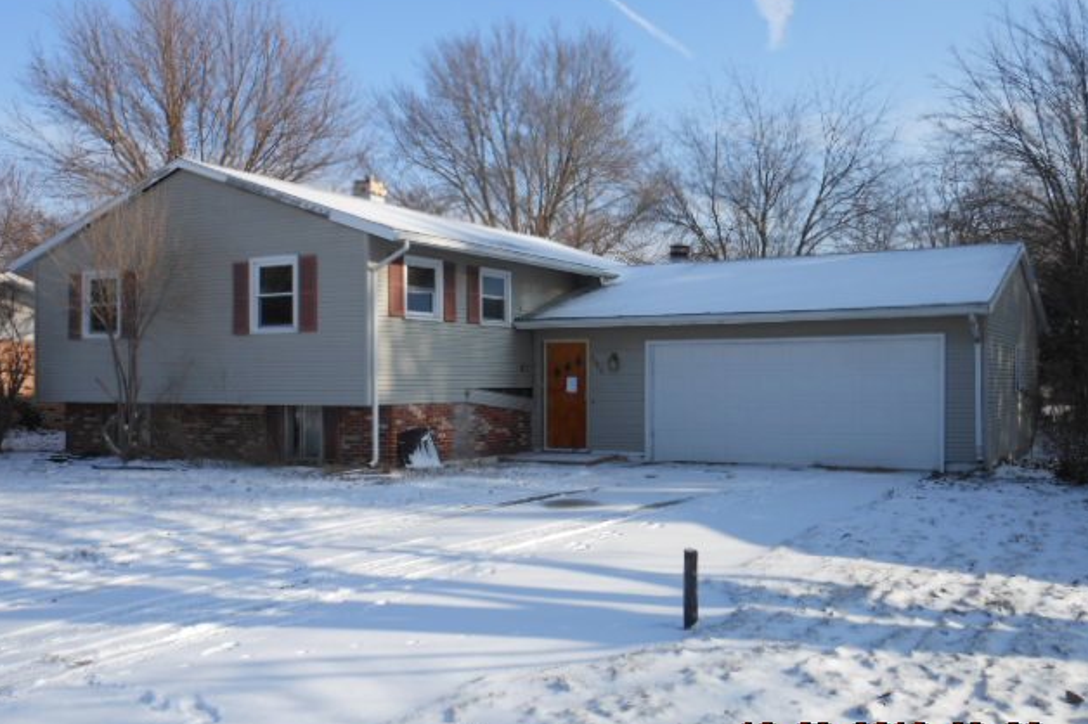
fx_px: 1057
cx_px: 544
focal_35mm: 35
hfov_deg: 54.5
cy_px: 390
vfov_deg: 37.8
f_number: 4
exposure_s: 1/640
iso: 80
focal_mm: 5.9
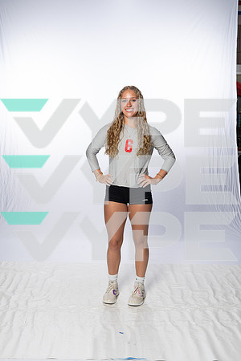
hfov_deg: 28.6
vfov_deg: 41.9
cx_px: 120
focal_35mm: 47
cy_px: 180
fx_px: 472
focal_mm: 47
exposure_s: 1/250
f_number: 8
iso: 640
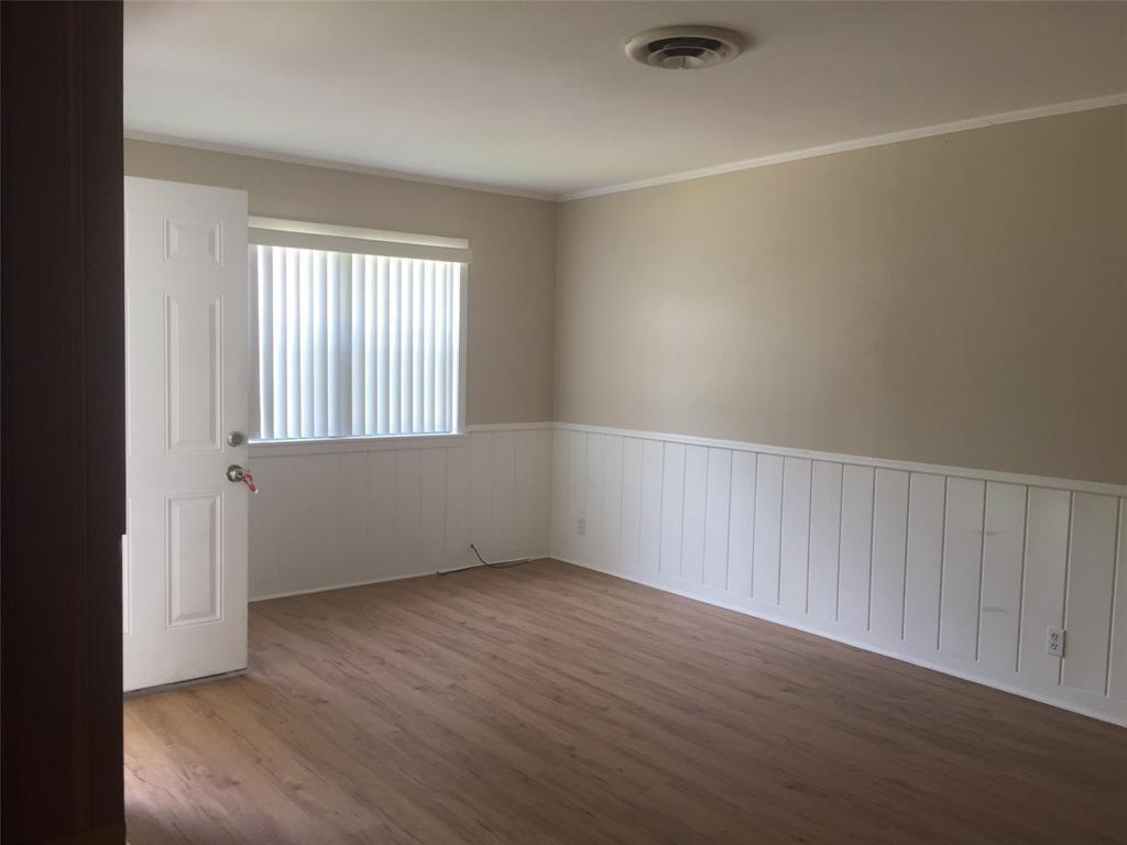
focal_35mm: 29
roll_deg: -2.9
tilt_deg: -4.0
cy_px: 422
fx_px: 944
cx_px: 564
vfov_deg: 48.2
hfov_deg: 61.7
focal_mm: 4.15
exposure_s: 1/60
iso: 40
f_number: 2.2
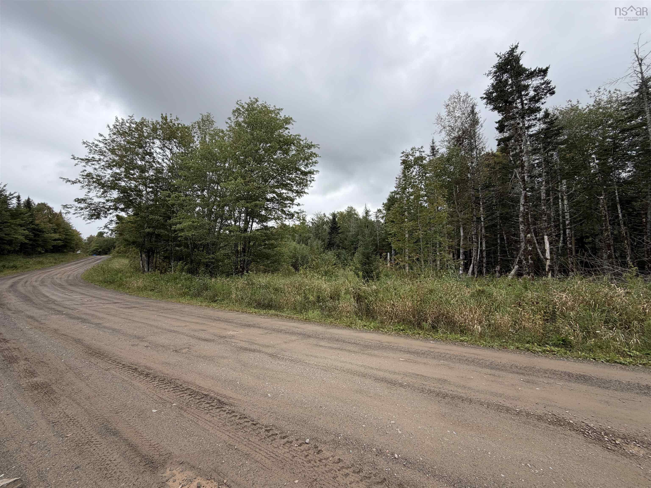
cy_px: 244
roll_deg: +0.9
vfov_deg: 85.7
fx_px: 263
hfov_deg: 102.1
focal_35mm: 14
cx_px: 326
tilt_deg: +4.7
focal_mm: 2.22
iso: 40
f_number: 2.2
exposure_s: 1/770
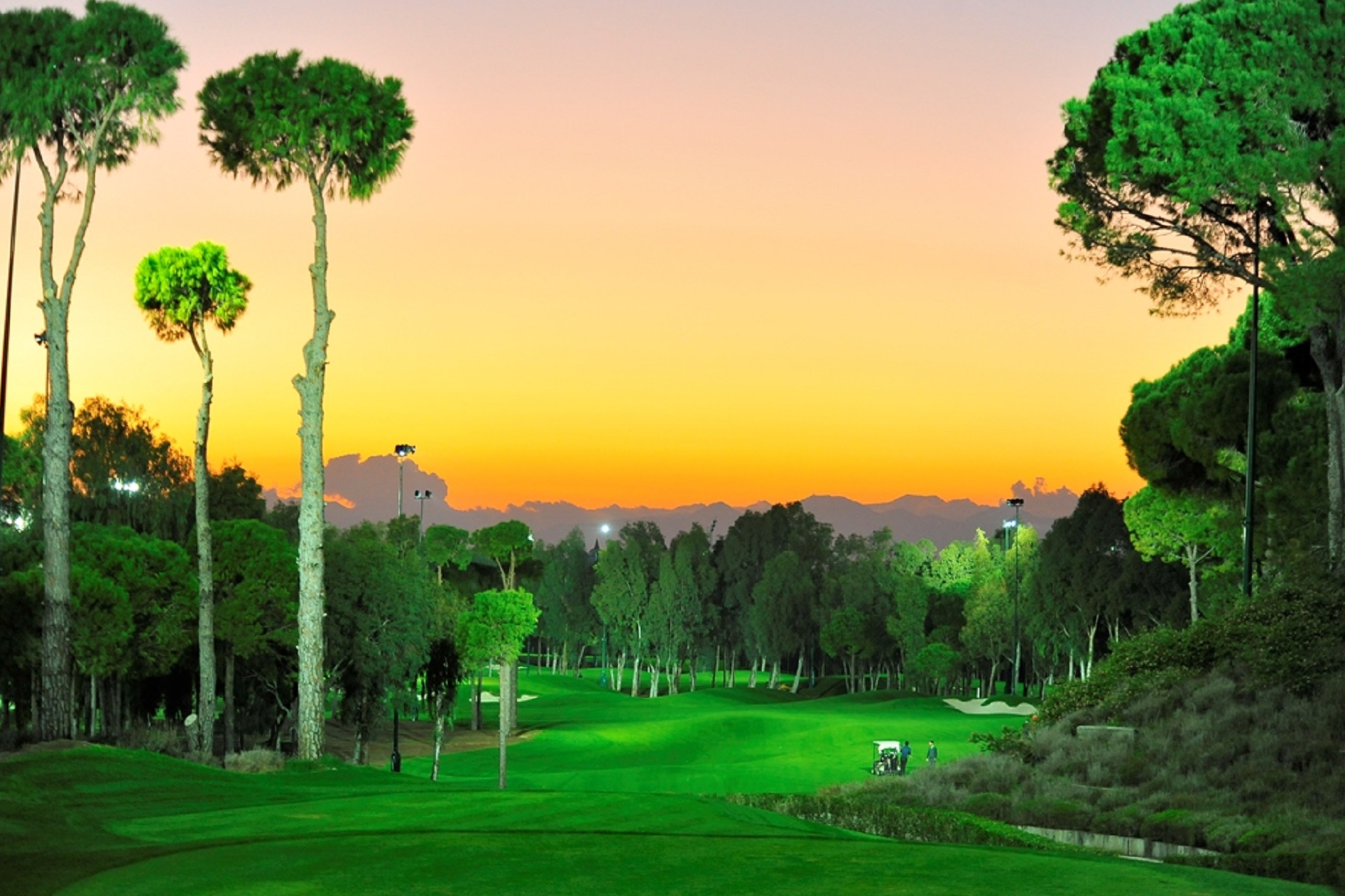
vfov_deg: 16.9
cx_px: 675
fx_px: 3026
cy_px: 451
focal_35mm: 81
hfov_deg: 25.1
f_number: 5
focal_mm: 80
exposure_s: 1/60
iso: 2000
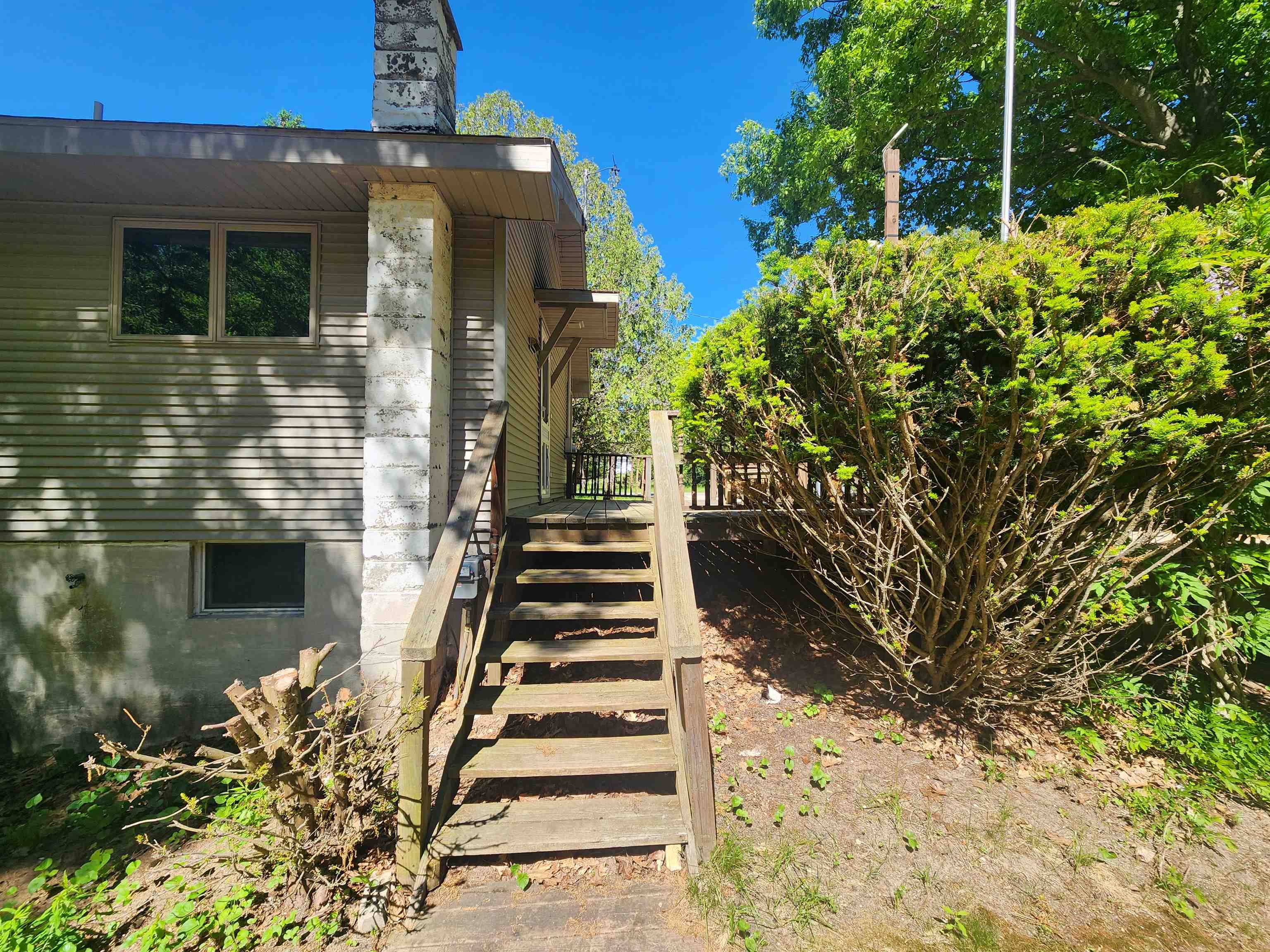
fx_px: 477
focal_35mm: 13
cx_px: 635
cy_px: 476
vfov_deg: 89.9
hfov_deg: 106.2
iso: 50
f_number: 2.2
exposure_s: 1/681
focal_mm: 2.2
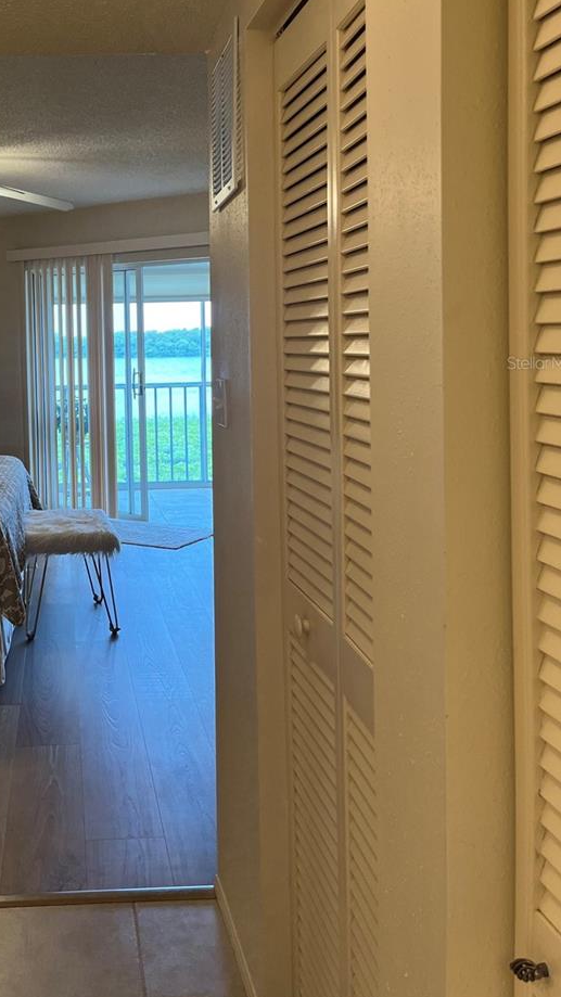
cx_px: 95
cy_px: 362
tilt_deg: -1.6
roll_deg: +1.6
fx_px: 978
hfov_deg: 31.0
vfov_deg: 53.3
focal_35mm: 37
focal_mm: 5.1
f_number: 1.6
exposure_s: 1/120
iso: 100
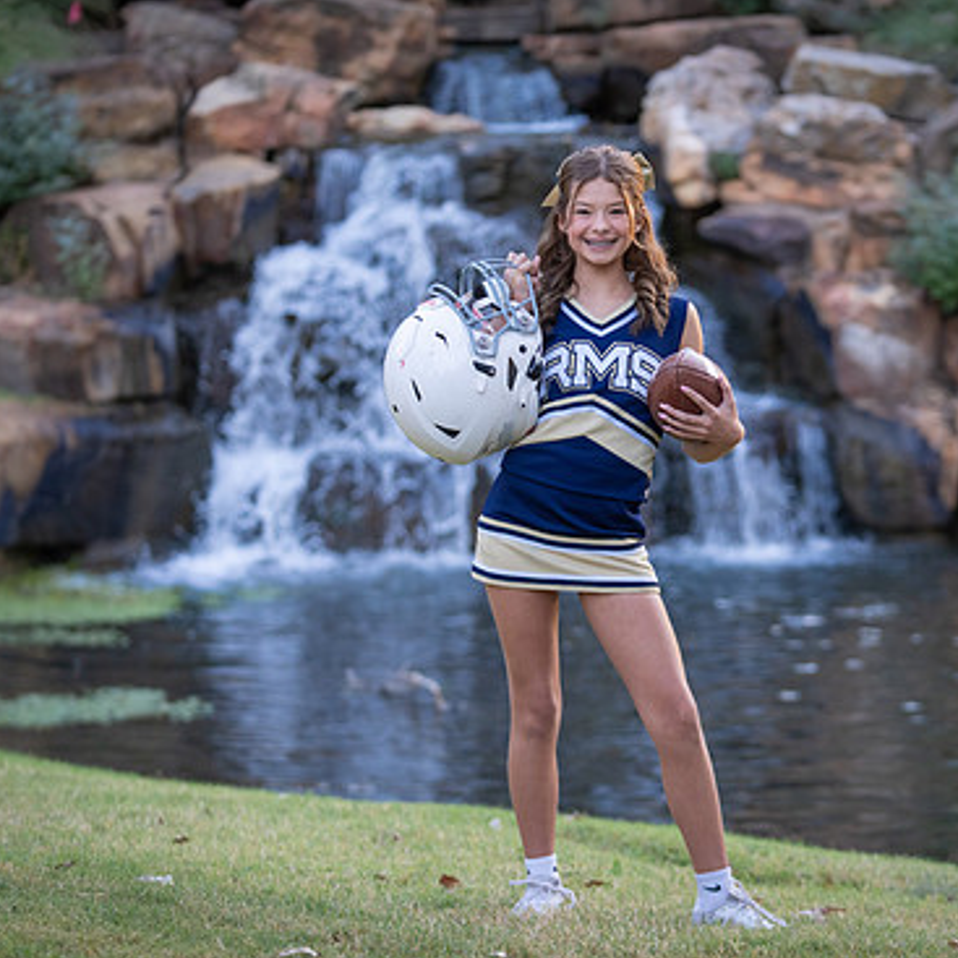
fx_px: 3945
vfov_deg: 13.8
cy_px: 454
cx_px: 620
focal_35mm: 126
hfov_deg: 13.8
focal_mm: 88
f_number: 2.8
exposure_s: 1/320
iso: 800
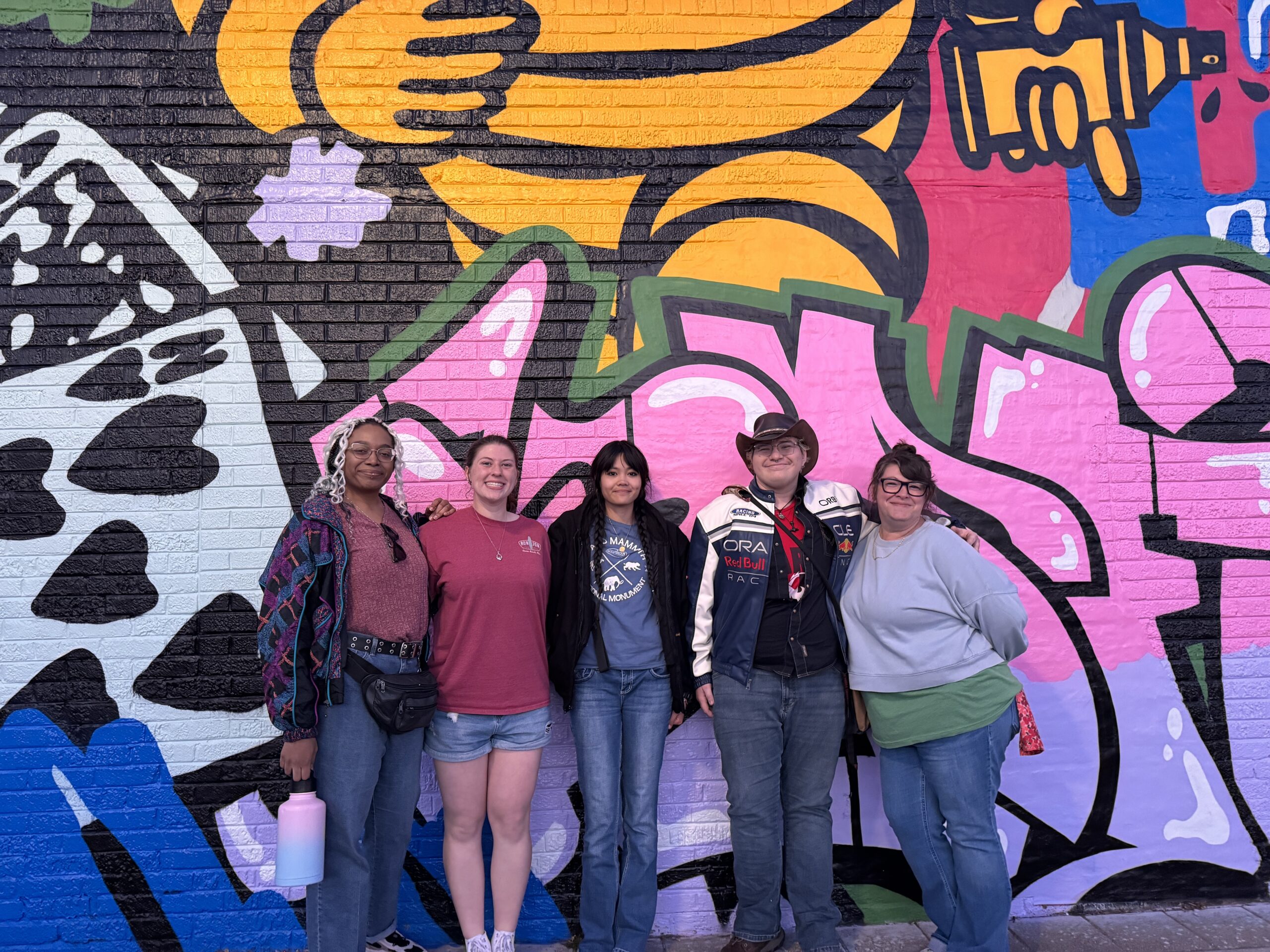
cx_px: 635
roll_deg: +1.3
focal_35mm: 24
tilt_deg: +6.6
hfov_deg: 71.6
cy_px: 476
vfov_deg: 56.8
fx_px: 881
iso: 500
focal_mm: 6.76
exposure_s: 1/60
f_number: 1.78
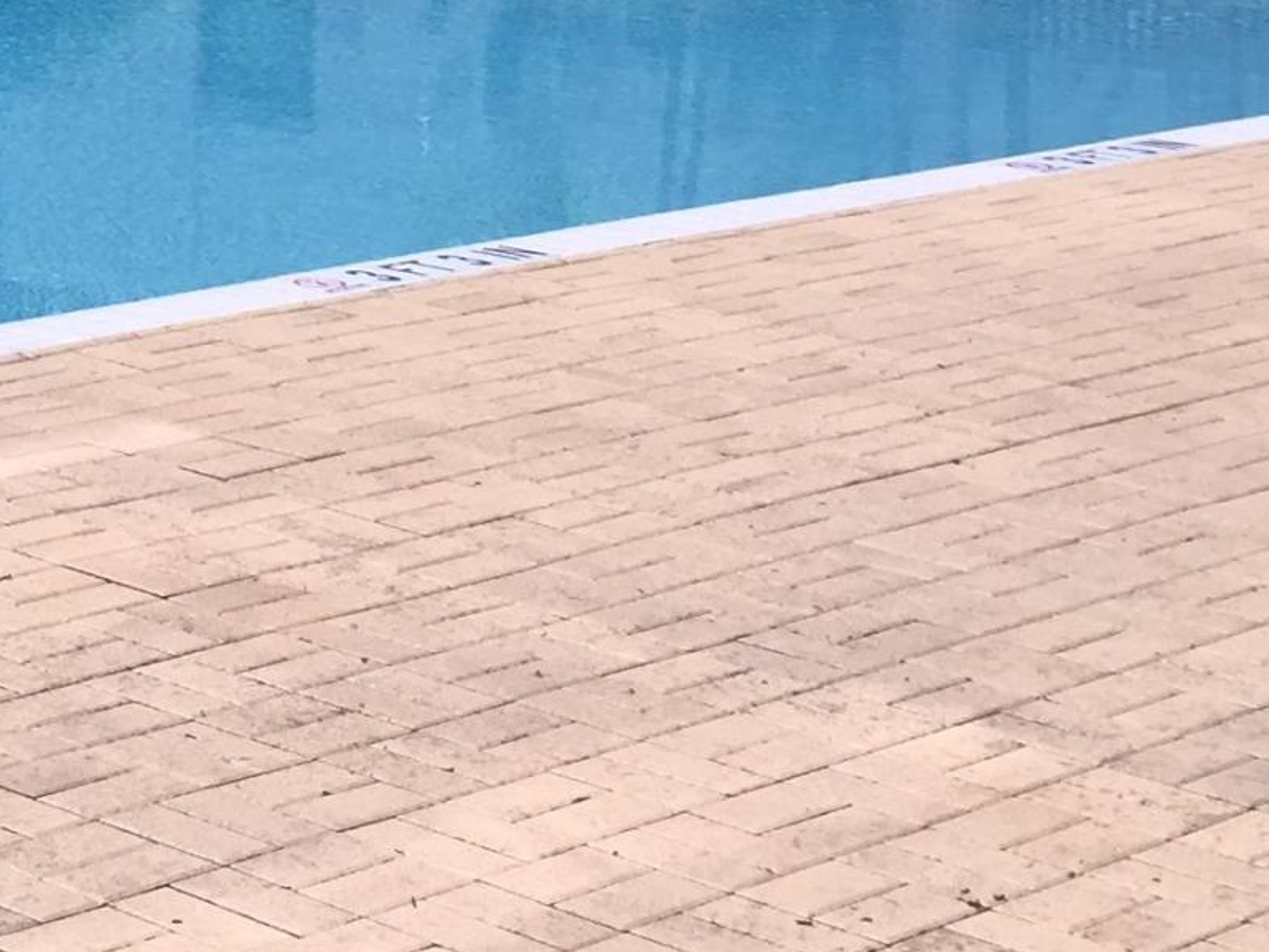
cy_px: -486
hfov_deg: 16.9
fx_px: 3997
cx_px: -421
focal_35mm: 109
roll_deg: -1.5
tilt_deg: +1.2
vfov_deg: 12.9
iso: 40
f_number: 2.2
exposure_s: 1/3049
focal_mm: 4.15
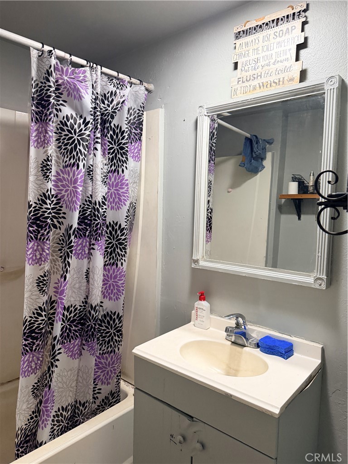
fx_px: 322
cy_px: 232
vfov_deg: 71.6
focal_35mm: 24
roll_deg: -1.8
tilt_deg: -5.9
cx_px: 174
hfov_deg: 56.8
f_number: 1.78
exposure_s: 1/60
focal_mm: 6.76
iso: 400
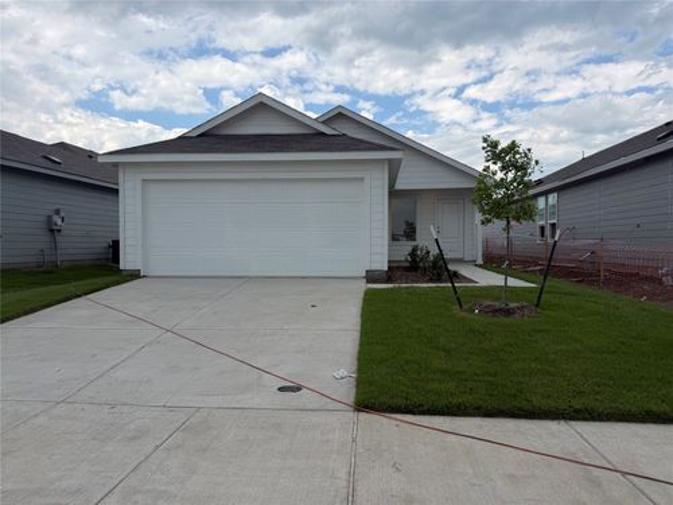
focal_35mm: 24
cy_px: 252
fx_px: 467
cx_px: 336
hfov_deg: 71.6
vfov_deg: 56.8
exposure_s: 1/2801
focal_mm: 6.76
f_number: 1.78
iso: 80
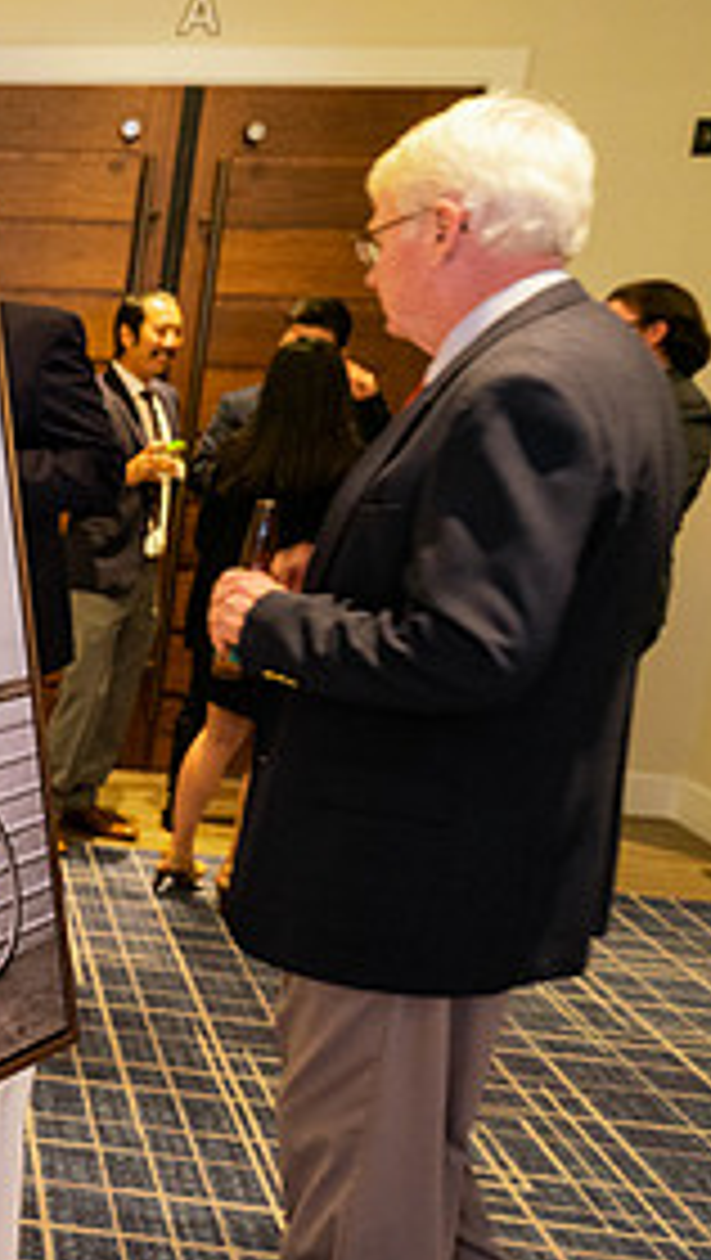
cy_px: 781
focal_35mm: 52
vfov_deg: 39.6
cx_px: -490
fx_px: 1739
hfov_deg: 18.9
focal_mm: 24
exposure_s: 1/30
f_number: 6.3
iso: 2500
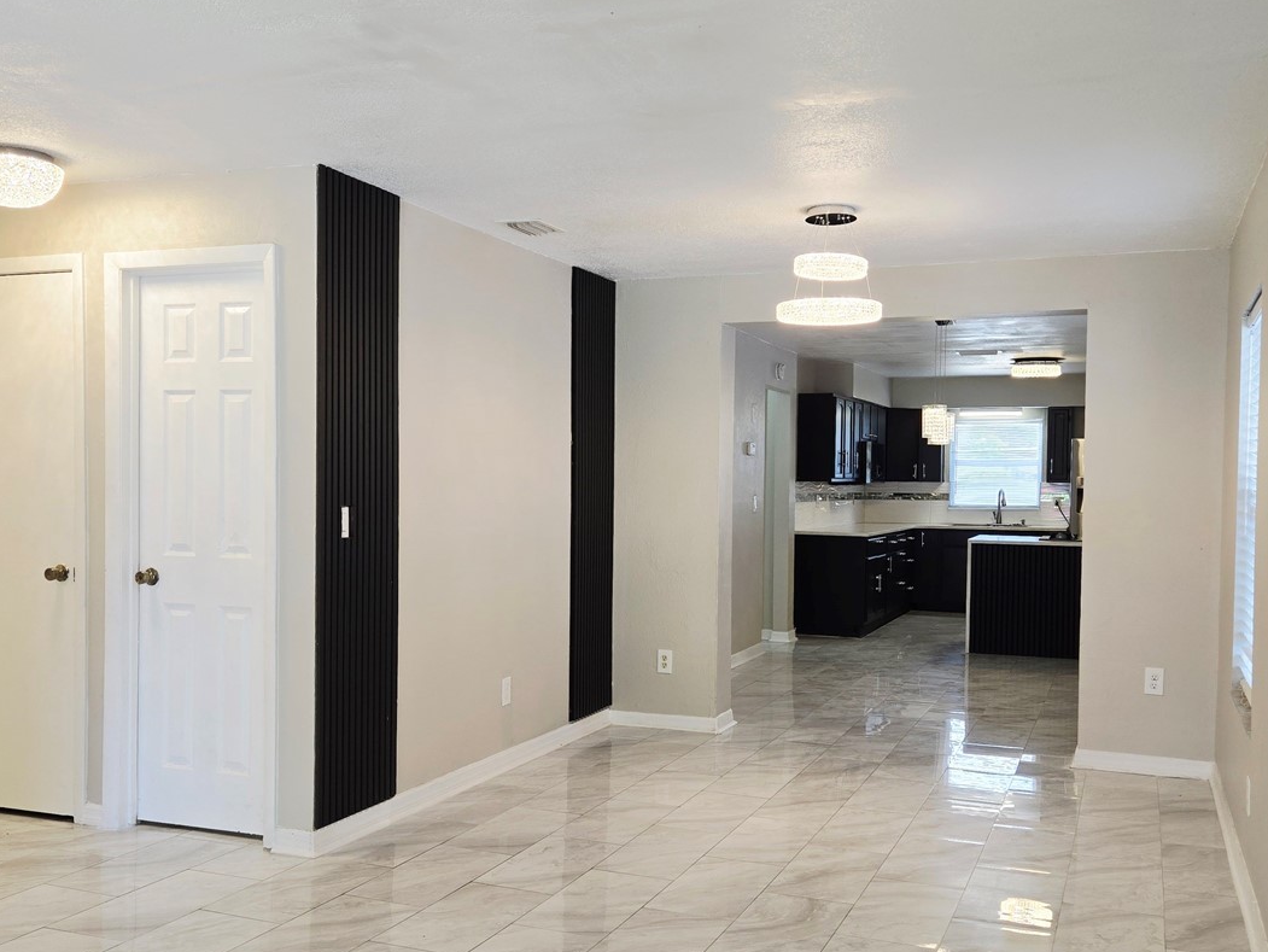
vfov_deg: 40.7
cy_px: 525
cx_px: 630
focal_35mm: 35
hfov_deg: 52.6
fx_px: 1283
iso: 80
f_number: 1.8
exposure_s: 1/120
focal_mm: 5.4
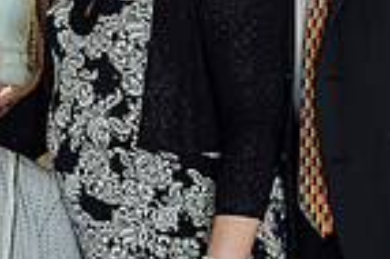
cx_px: -194
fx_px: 1710
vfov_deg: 8.7
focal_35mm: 158
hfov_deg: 12.4
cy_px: 113
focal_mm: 35
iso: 1250
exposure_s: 1/60
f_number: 5
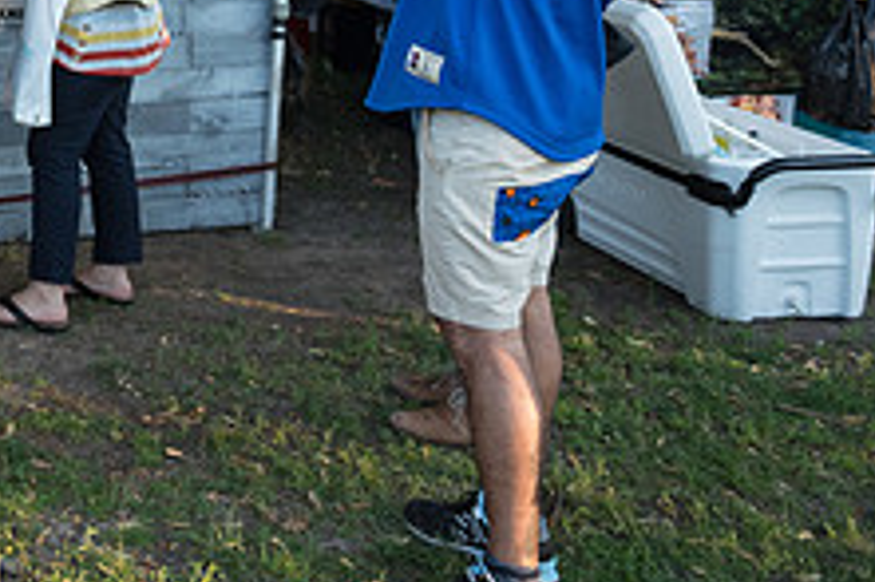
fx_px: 1530
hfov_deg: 27.4
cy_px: -89
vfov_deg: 20.4
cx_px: -222
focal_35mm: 63
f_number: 3.2
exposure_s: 1/400
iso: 800
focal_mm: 24
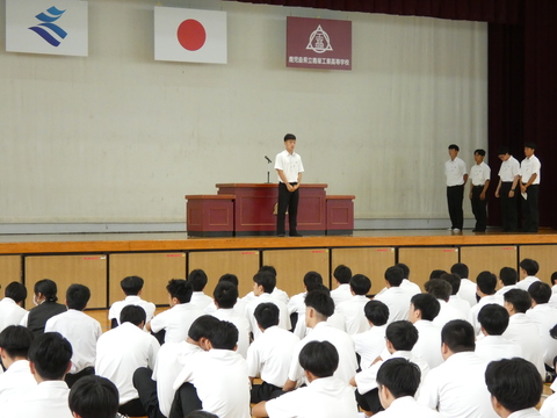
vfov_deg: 19.9
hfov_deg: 26.3
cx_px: 278
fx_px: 1191
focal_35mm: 74
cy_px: 209
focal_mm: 13.3
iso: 800
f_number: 4.4
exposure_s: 1/80
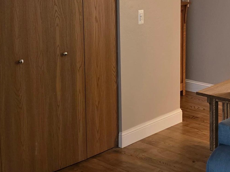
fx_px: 472
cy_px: 35
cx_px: 146
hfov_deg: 27.3
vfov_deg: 20.5
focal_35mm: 71
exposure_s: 1/120
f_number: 1.7
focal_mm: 6.3
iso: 800
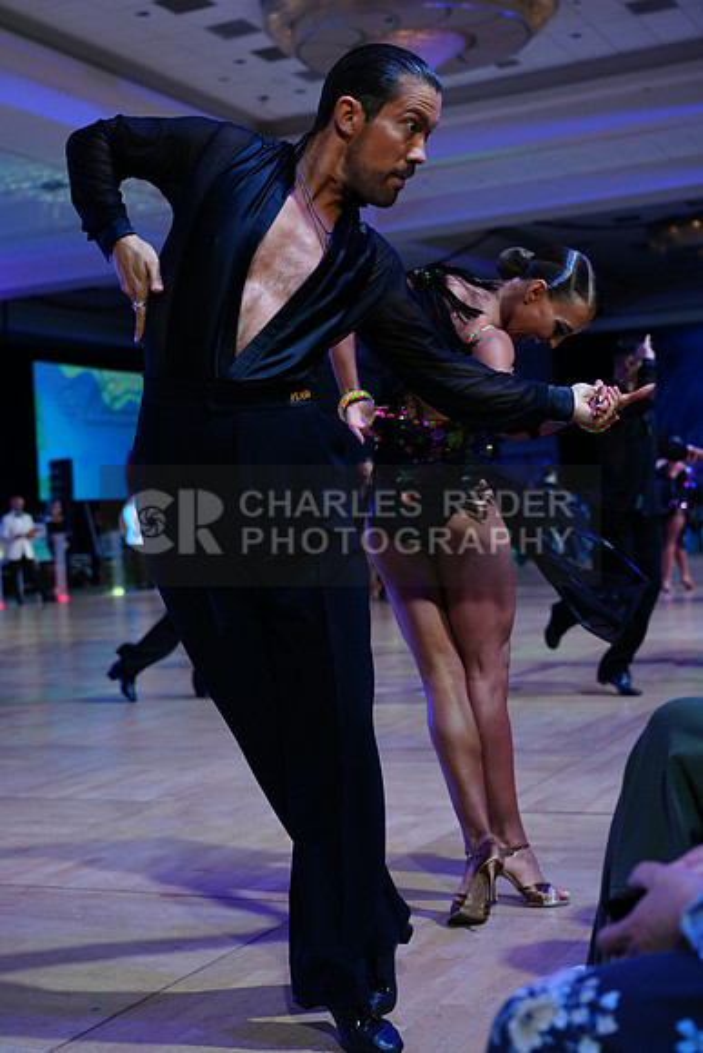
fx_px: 1434
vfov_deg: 40.3
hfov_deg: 27.5
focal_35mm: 49
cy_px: 526
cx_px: 352
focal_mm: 49
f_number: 4
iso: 2500
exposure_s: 1/400
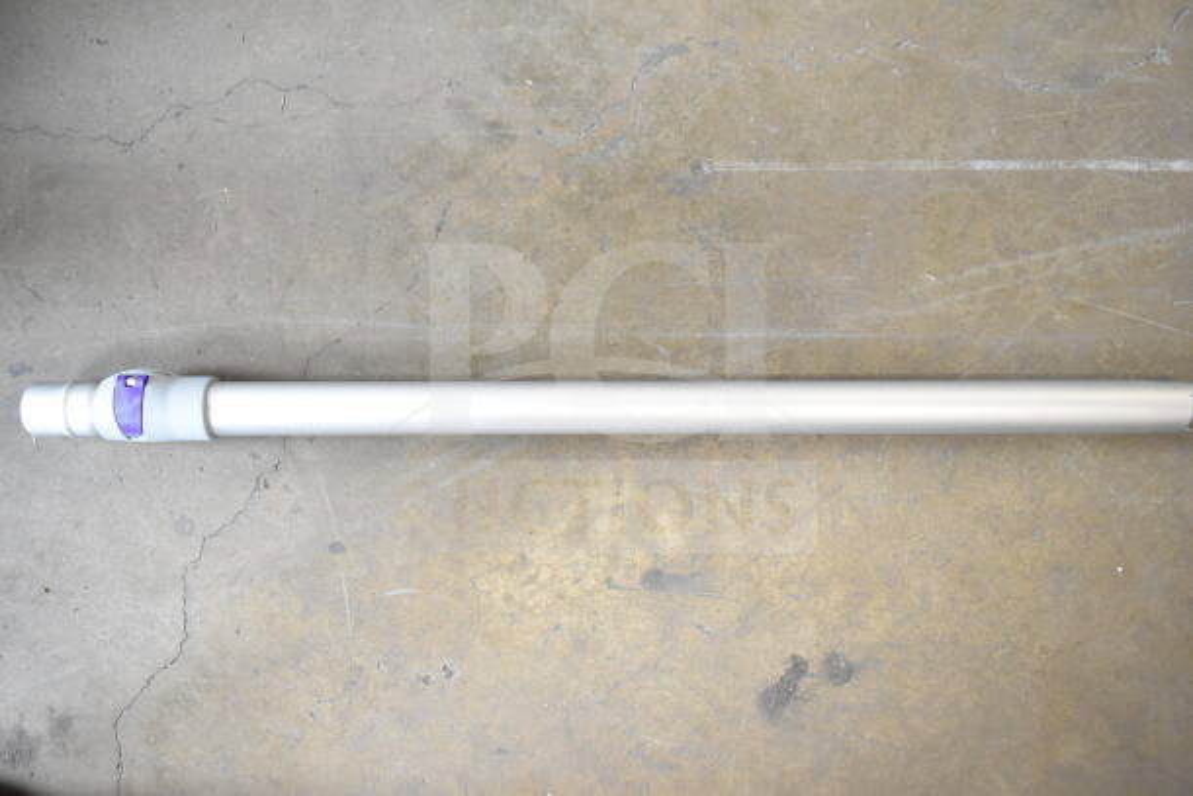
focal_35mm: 30
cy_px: 398
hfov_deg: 61.9
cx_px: 596
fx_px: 994
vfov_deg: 43.6
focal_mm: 20
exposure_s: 1/80
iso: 1600
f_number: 4.5
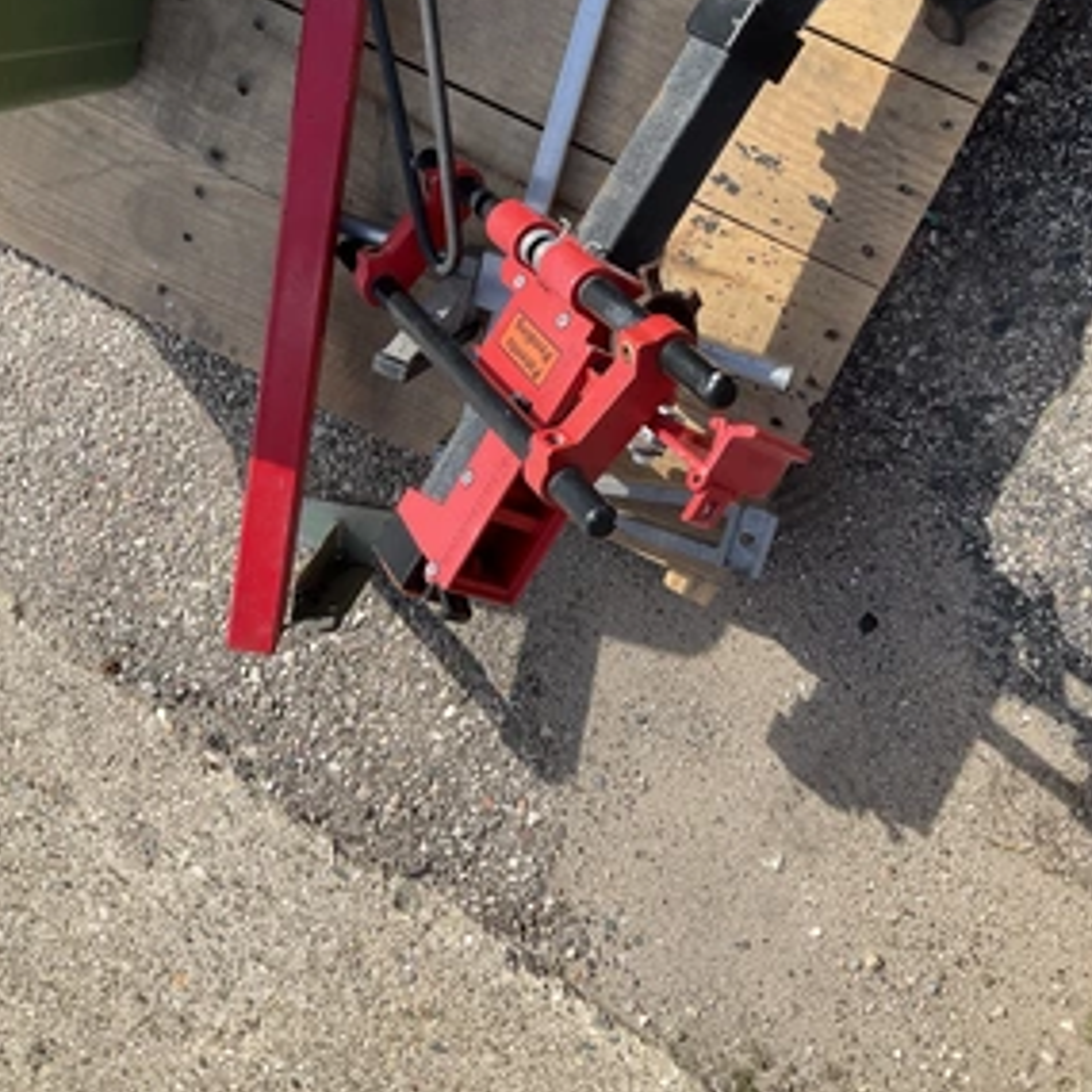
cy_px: 337
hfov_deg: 46.0
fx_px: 1285
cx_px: 525
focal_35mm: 36
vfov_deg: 45.1
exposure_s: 1/944
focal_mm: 3
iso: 25
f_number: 1.8
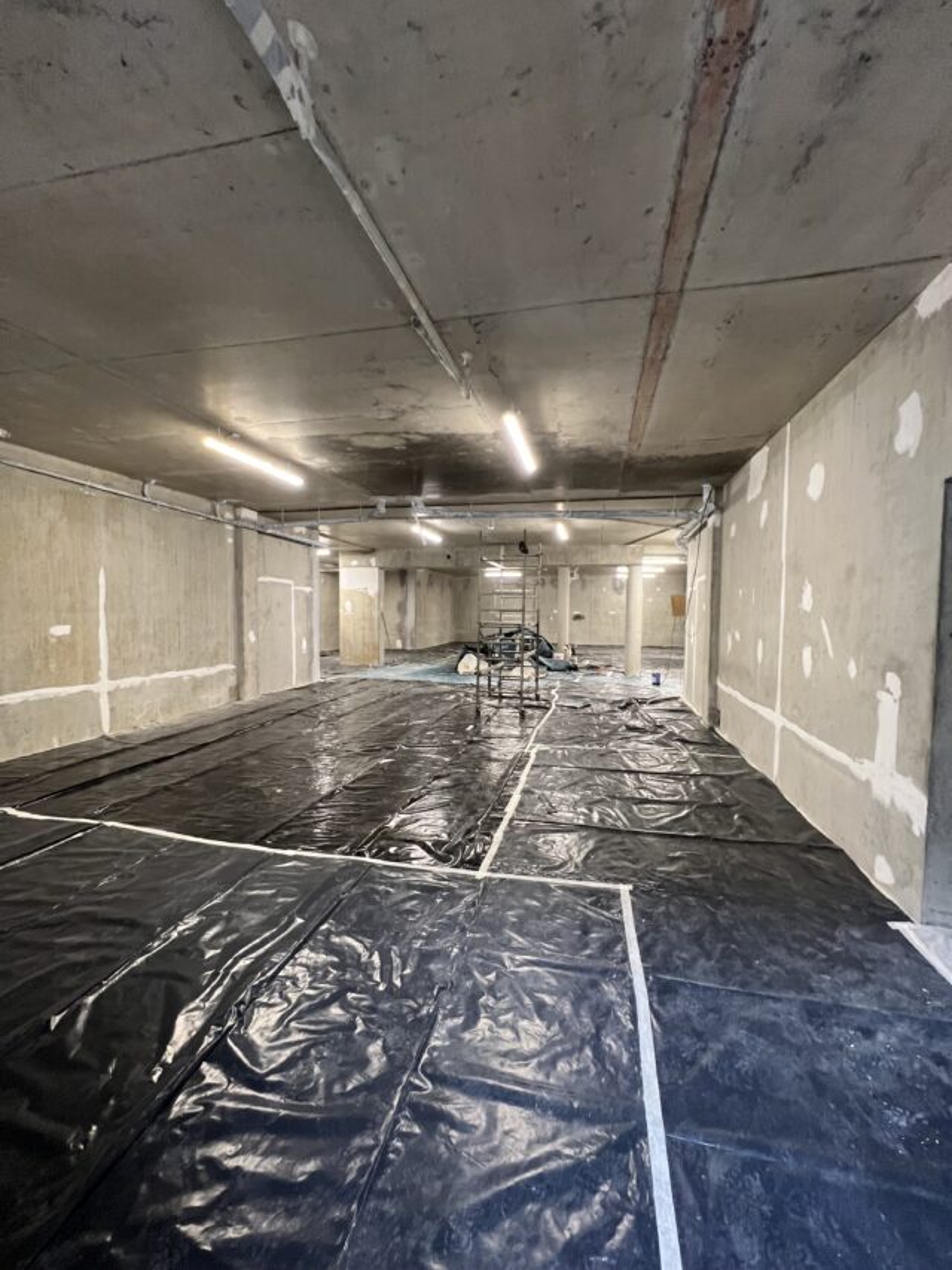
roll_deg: -1.6
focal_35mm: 13
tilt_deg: -1.6
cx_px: 476
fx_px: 477
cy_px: 635
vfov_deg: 106.2
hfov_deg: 89.9
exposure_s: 1/60
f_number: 1.8
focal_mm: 1.57
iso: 320
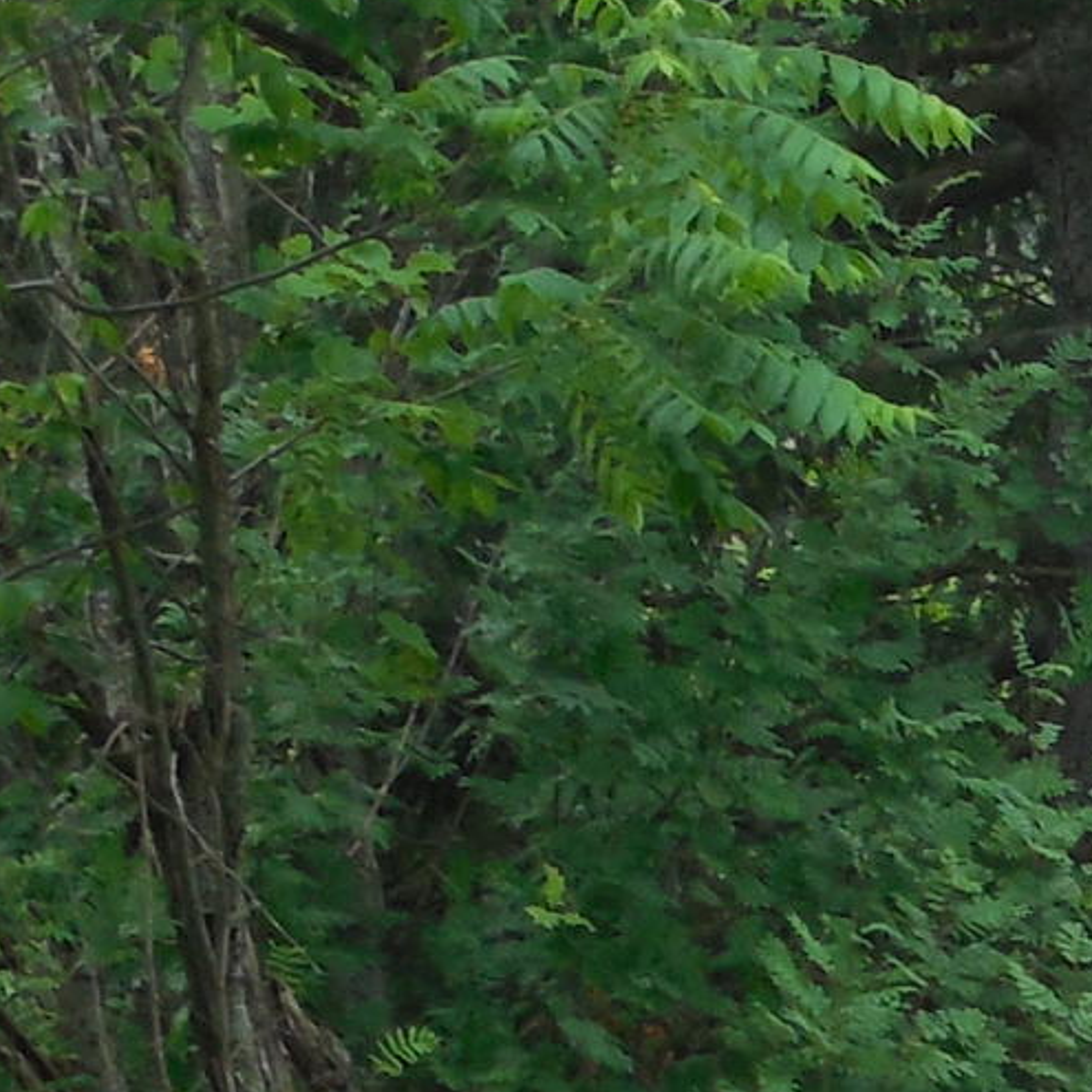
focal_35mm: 257
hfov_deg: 6.3
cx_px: 3073
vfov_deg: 6.6
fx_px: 9172
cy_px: 2166
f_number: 4
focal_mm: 8.7
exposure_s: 1/200
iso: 125
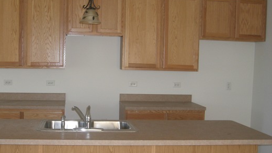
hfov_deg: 40.4
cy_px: 95
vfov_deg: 23.4
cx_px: 105
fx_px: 368
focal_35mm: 51
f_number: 2.7
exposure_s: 1/60
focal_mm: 6.2
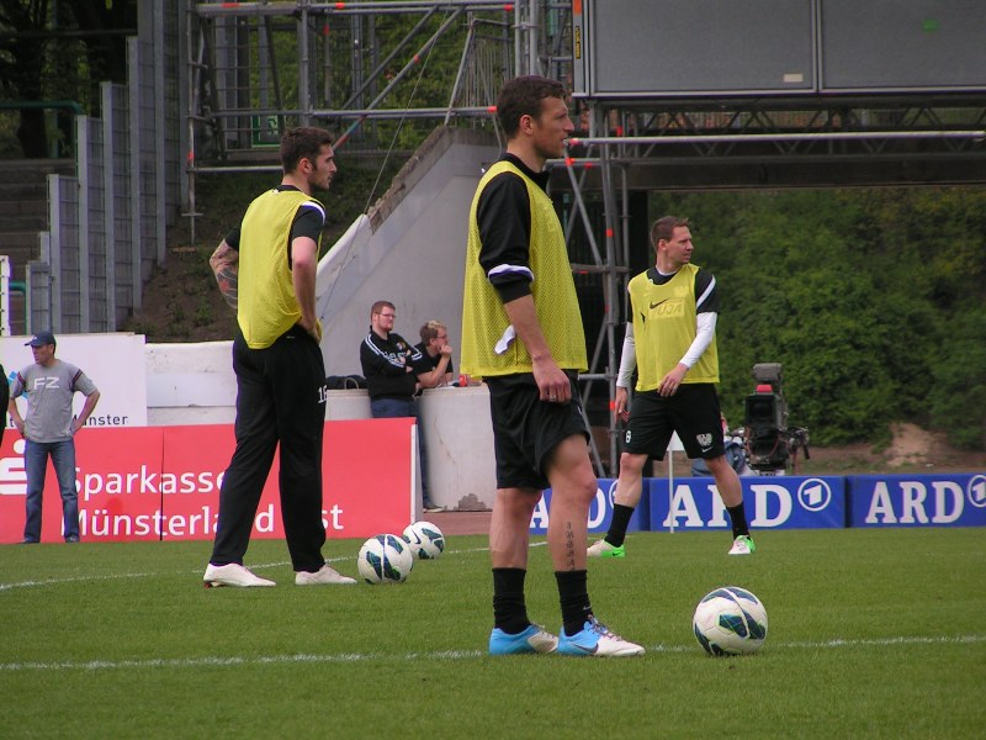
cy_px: 370
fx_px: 9286
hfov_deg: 6.1
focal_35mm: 326
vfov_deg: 4.6
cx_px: 493
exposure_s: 1/500
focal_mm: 49.8
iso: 50
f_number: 3.5
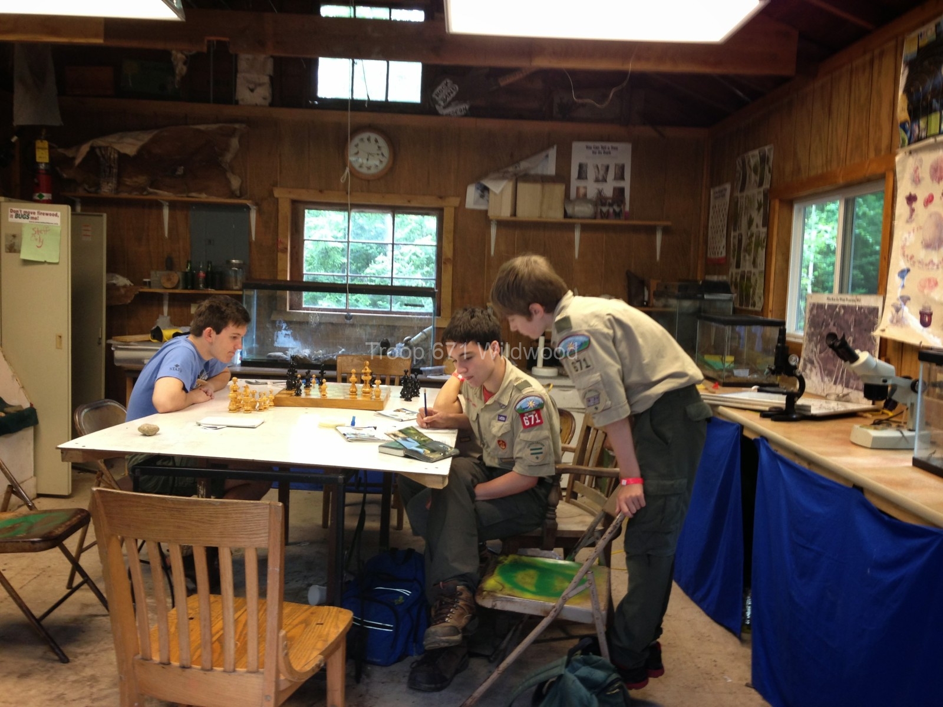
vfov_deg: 42.9
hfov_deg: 55.4
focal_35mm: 33
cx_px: 472
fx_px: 899
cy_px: 354
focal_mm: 4.13
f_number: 2.4
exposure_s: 1/20
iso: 64
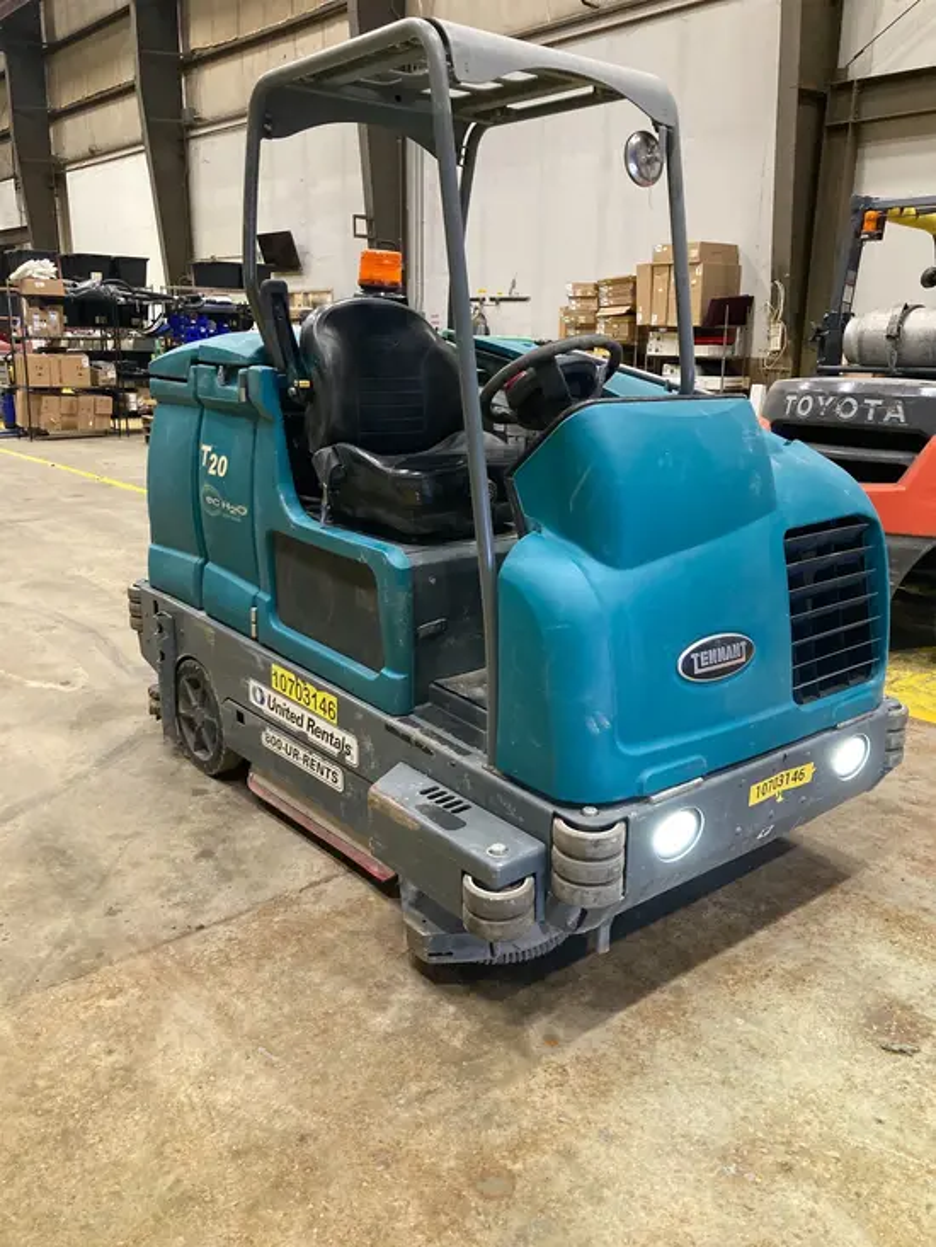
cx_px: 468
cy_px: 624
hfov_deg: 49.8
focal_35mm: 28
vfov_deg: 63.4
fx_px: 1009
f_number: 1.8
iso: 200
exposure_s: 1/60
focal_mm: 3.99
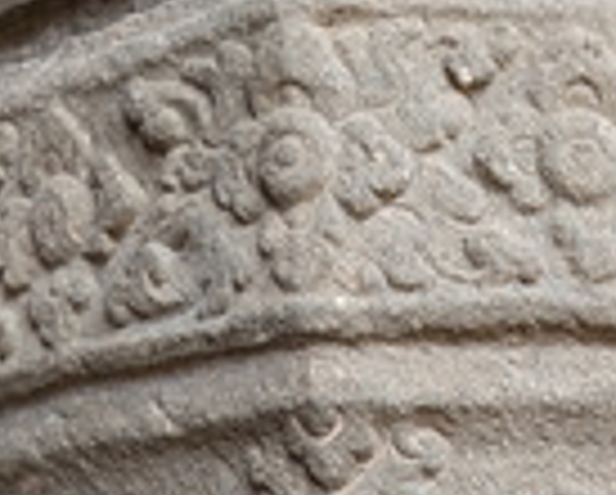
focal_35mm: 103
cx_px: 663
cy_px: 1076
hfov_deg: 18.0
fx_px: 1880
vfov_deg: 12.6
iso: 80
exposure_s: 1/100
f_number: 1.8
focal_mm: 4.22
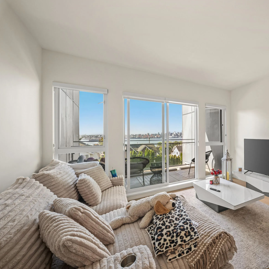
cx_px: 208
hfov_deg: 79.5
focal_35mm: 16
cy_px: 139
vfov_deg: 87.4
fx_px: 141
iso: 400
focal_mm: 12
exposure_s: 1/13
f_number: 7.1
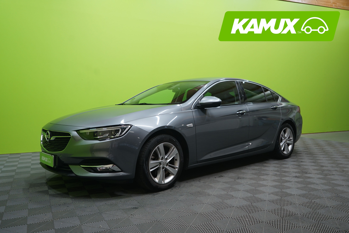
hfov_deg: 61.9
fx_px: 291
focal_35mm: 30
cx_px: 174
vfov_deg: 43.6
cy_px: 116
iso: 500
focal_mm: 30
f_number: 4.5
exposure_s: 1/25
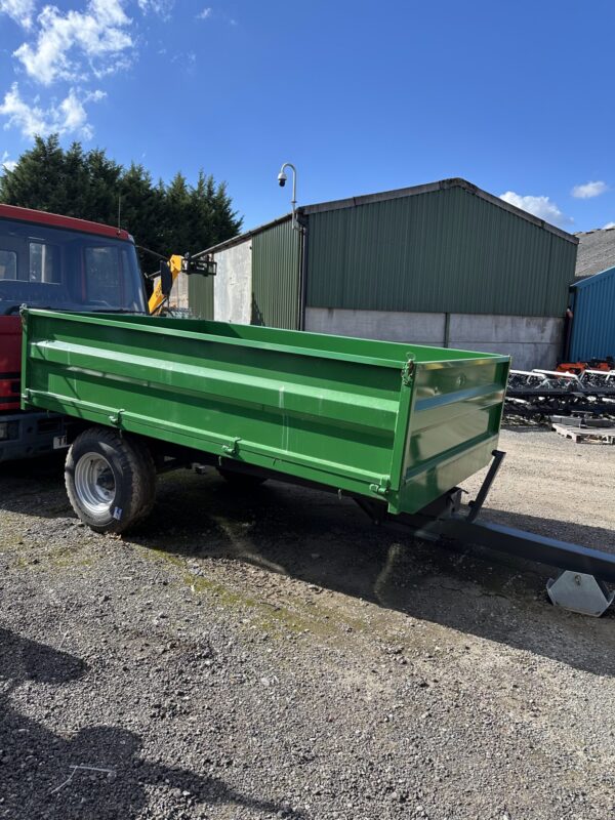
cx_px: 308
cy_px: 410
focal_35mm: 24
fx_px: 569
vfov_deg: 71.6
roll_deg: -2.5
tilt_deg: -5.6
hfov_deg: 56.8
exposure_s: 1/2353
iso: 80
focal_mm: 6.86
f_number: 1.78
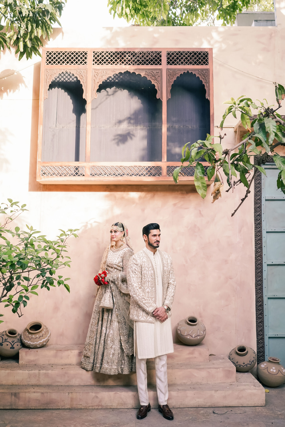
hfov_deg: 37.9
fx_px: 416
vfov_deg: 54.4
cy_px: 214
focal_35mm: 35
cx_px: 142
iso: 800
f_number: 3.5
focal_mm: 35
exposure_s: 1/500
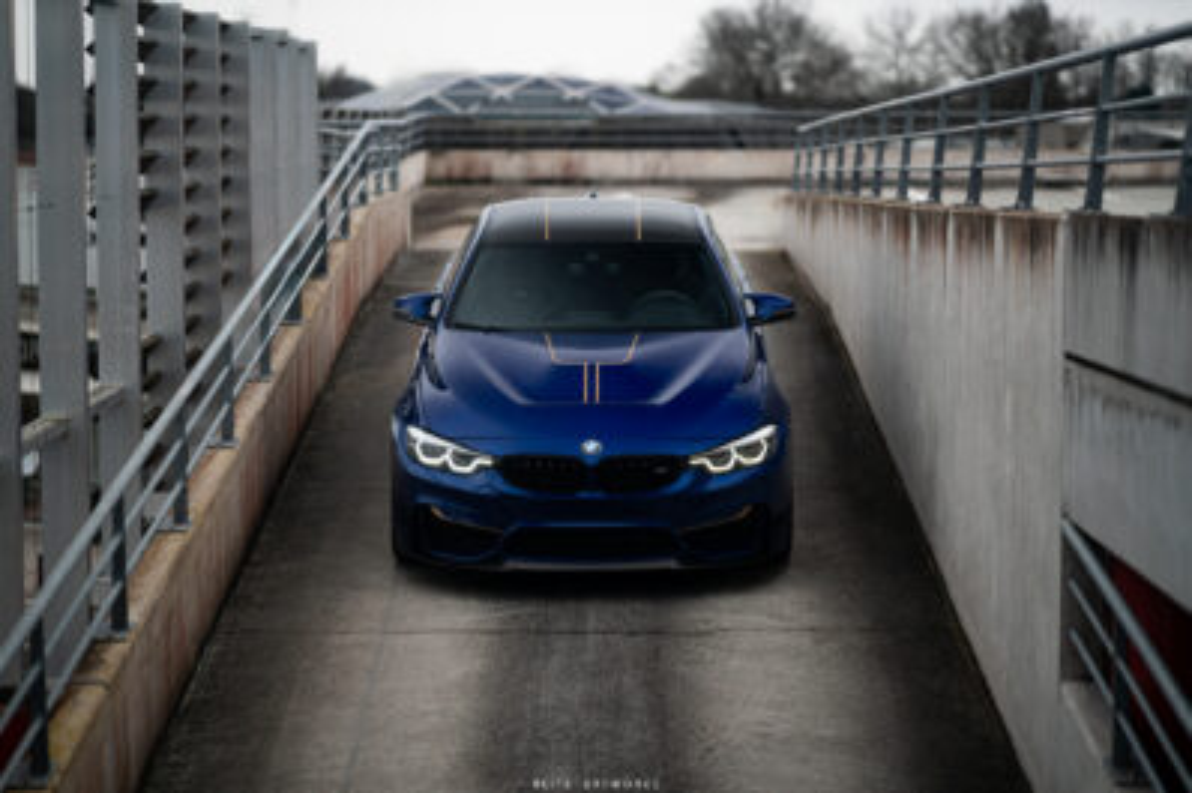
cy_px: 396
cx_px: 596
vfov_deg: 16.1
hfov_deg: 23.9
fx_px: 2813
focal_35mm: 85
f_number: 1.4
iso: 320
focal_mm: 85
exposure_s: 1/800
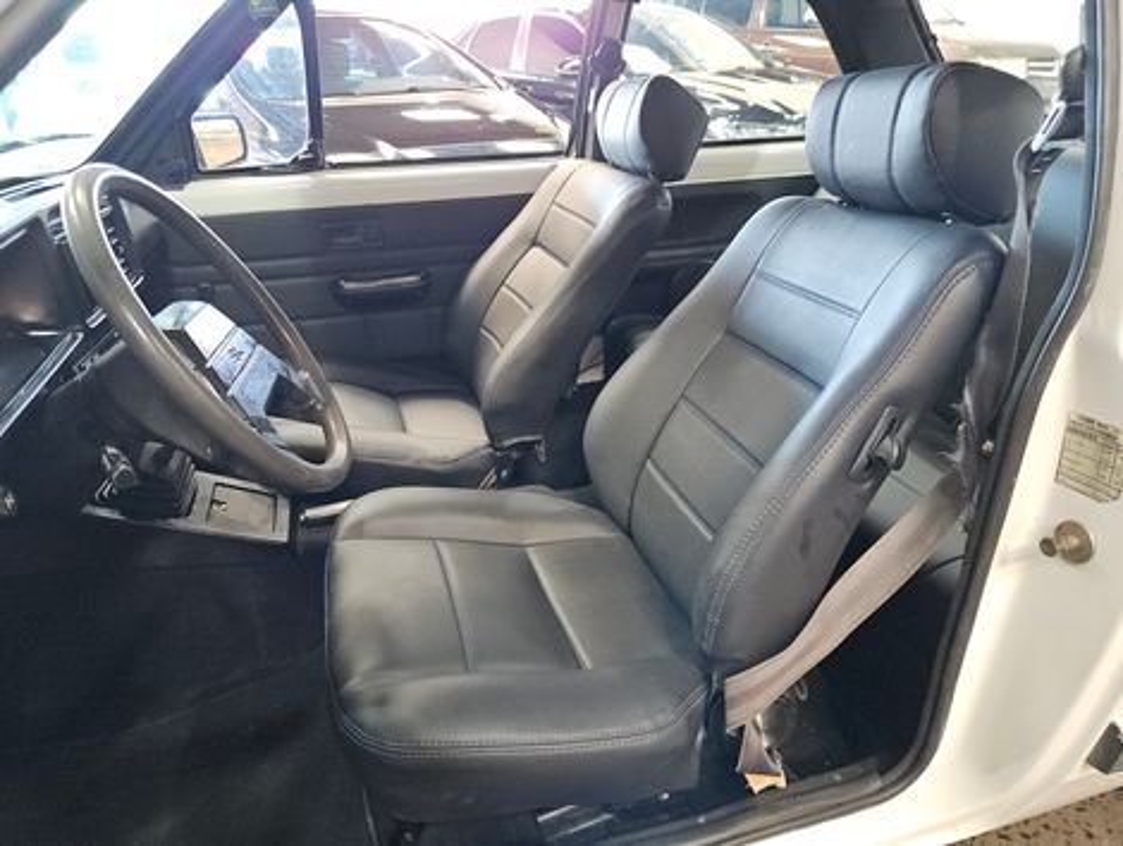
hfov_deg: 73.8
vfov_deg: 59.0
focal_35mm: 23
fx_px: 747
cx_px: 562
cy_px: 423
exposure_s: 1/60
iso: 640
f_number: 1.8
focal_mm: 5.4
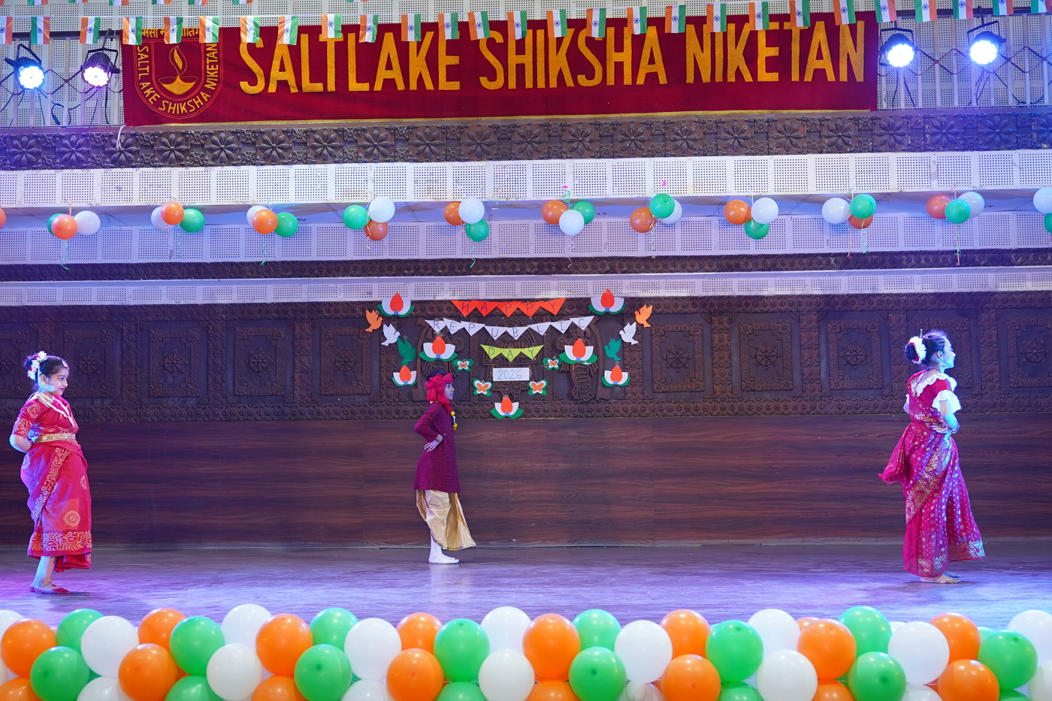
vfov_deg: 29.9
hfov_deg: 43.6
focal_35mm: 45
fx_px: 1315
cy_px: 349
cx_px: 497
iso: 640
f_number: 2.8
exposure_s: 1/100
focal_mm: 28
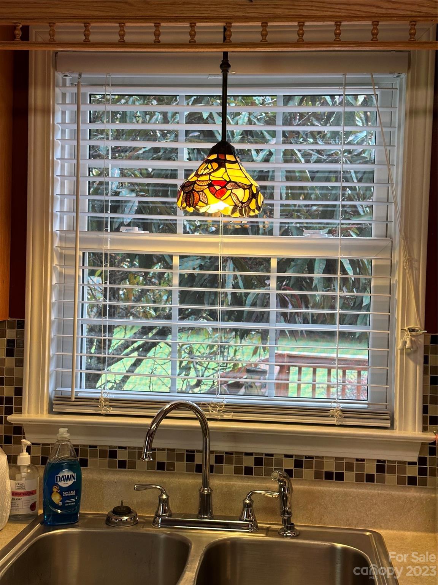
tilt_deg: -1.2
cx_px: 219
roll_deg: -1.4
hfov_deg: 30.3
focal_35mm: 48
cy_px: 292
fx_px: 810
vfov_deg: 39.7
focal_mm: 6.86
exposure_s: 1/120
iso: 80
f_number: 1.78
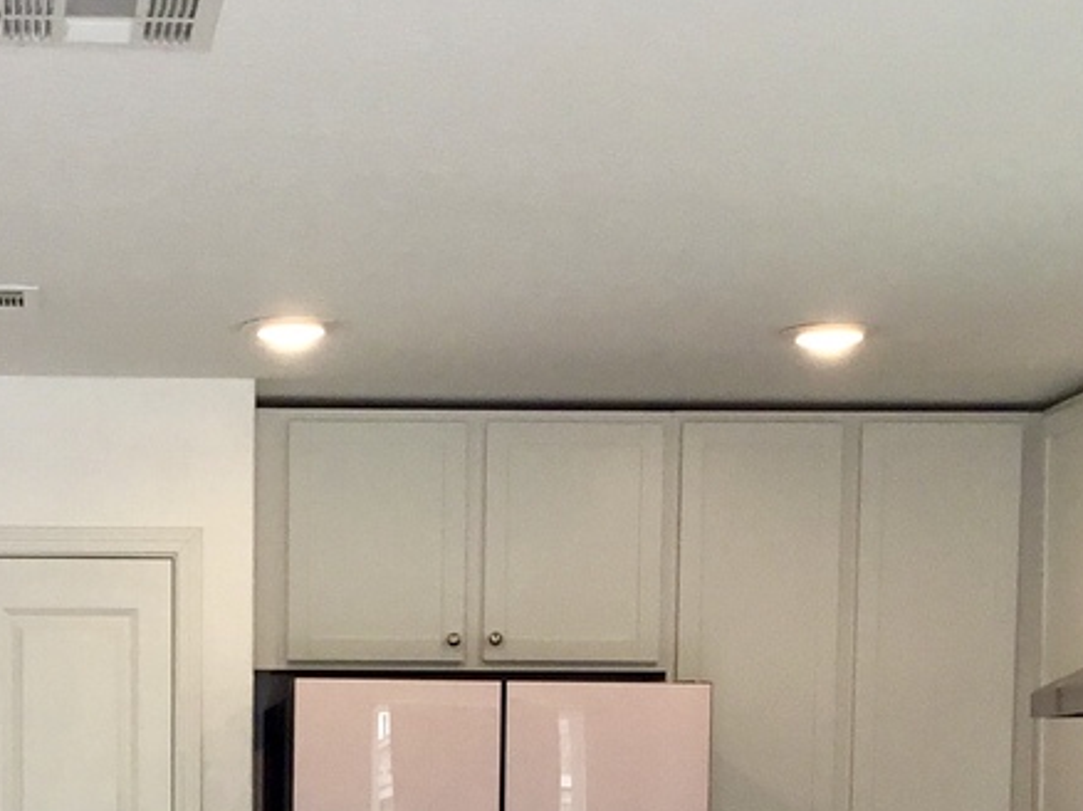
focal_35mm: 102
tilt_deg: -4.8
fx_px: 3189
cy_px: 1090
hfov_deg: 19.1
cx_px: 245
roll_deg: -1.6
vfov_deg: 13.9
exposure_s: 1/60
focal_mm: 3.3
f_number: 2.4
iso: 25
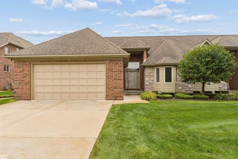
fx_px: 132
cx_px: 119
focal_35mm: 20
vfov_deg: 61.9
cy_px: 80
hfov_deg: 84.0
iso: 200
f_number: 16
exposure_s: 1/20
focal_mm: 20
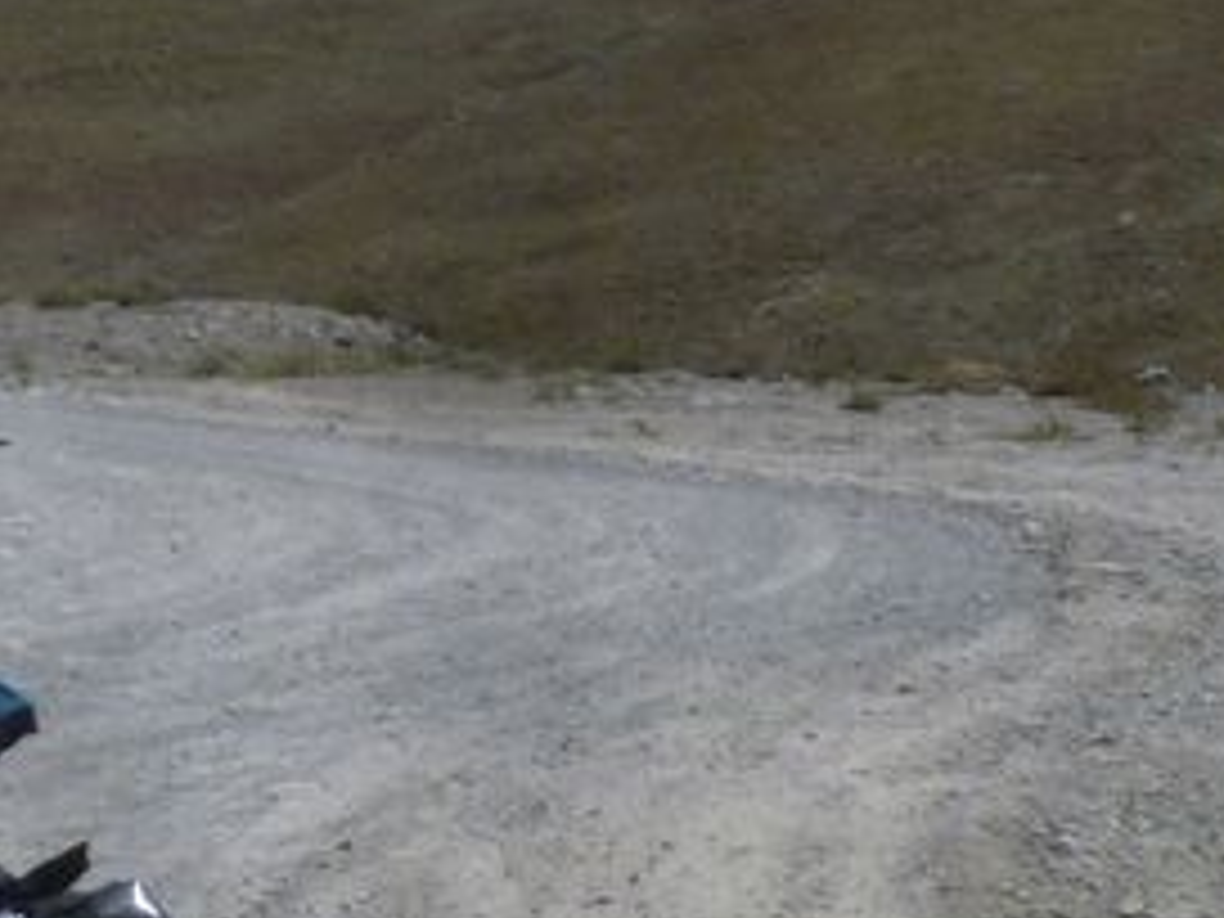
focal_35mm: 304
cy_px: 418
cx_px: 27
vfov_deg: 4.9
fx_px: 10749
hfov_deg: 6.5
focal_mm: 12.3
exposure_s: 1/1300
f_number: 4.6
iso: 100
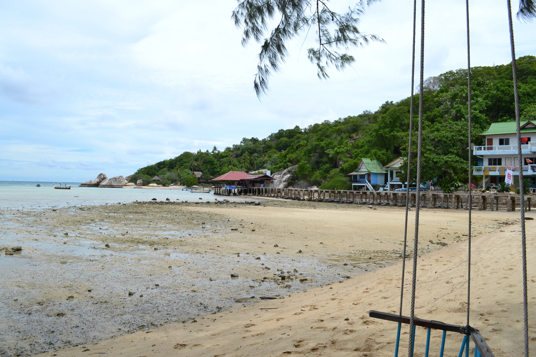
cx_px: 268
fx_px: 402
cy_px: 178
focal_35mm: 27
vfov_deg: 47.9
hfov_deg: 67.4
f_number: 8
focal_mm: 18
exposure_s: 1/250
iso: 100
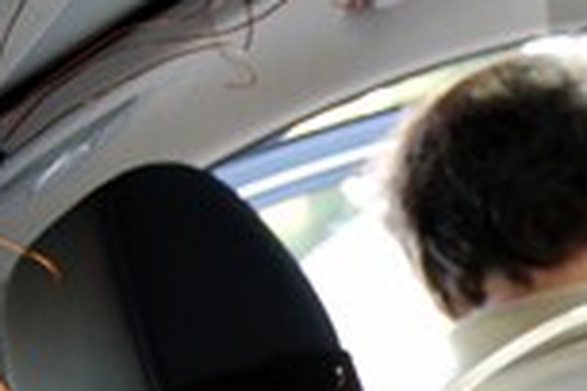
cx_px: 848
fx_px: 1875
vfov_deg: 11.9
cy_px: 297
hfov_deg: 16.4
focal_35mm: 115
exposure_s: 1/30
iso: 280
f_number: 4
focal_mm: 26
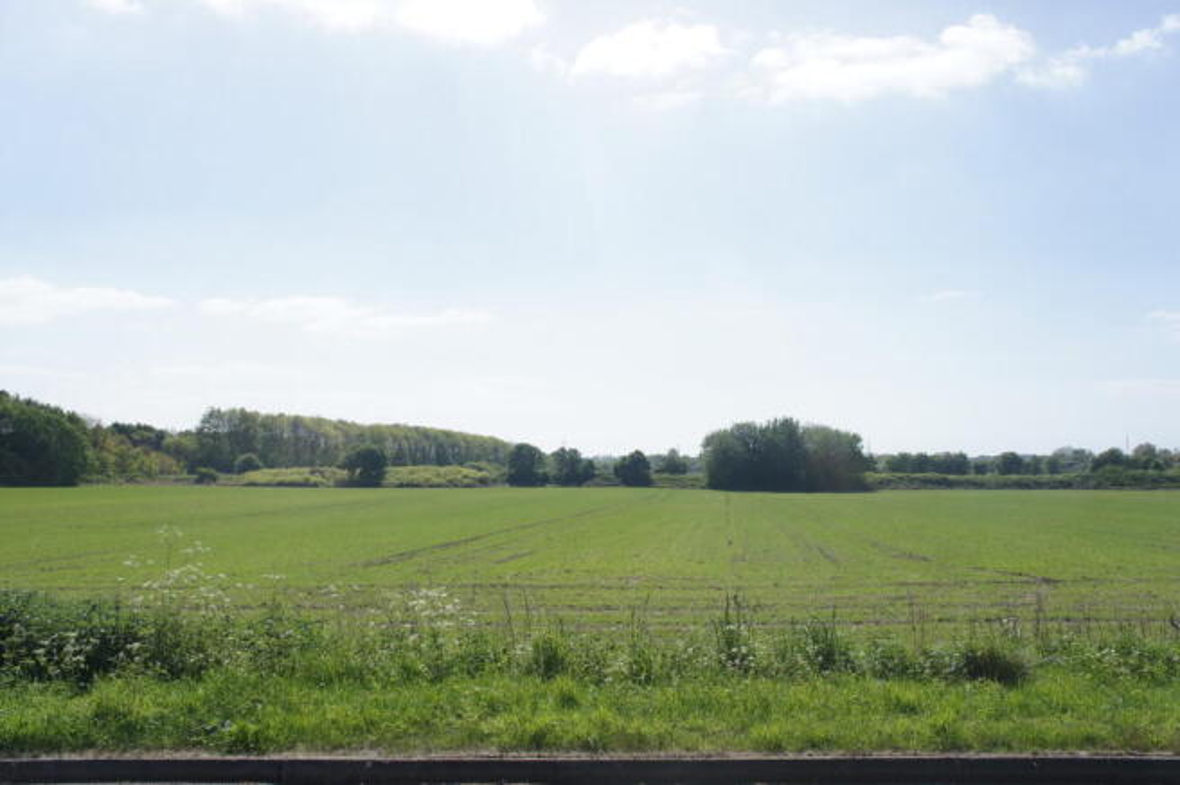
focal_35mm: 33
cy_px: 392
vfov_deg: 39.9
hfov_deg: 57.3
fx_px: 1081
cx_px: 590
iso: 200
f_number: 8
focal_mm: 22
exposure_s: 1/500
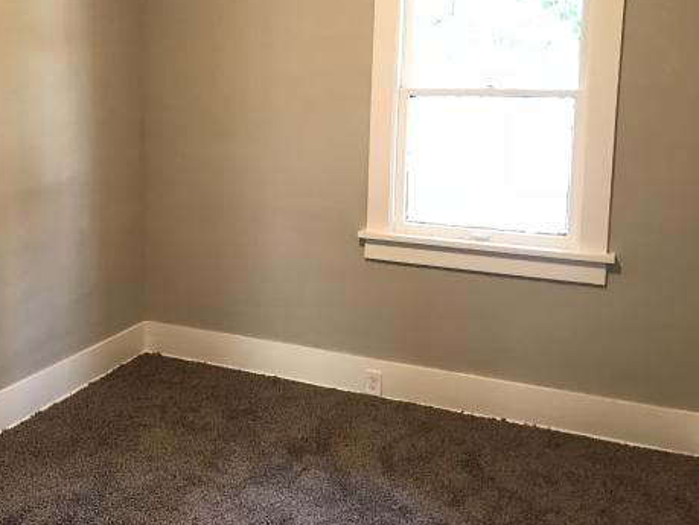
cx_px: 224
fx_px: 788
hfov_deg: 46.9
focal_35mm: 39
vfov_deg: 36.6
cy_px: 186
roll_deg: -0.7
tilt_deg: -5.3
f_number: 1.8
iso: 50
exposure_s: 1/15
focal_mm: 3.99
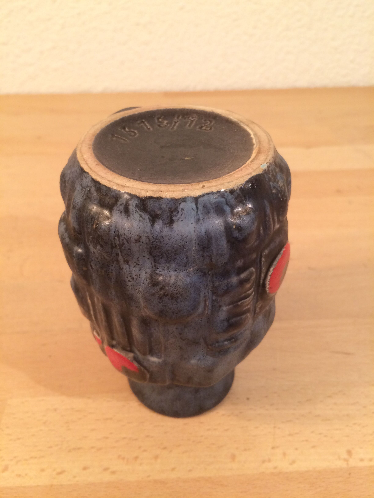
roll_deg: +1.7
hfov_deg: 48.2
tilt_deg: -41.5
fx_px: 418
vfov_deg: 61.7
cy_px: 249
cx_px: 187
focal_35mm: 29
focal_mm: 4.15
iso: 80
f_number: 2.2
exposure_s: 1/33
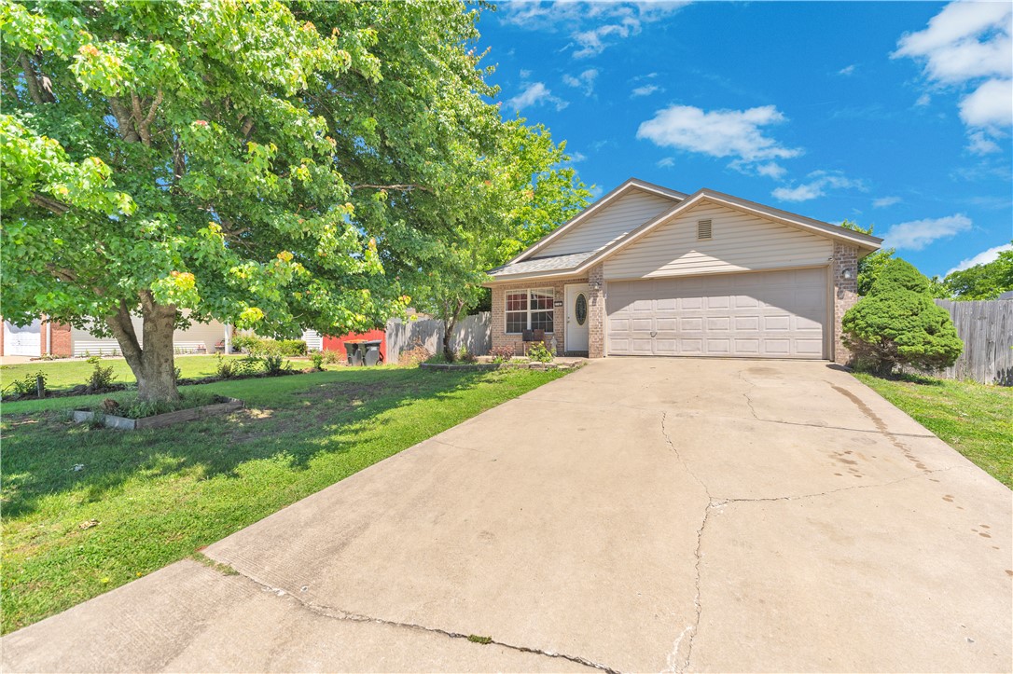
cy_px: 337
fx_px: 394
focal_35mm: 14
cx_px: 506
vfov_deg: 81.2
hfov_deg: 104.3
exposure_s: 1/320
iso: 100
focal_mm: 14
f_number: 2.8
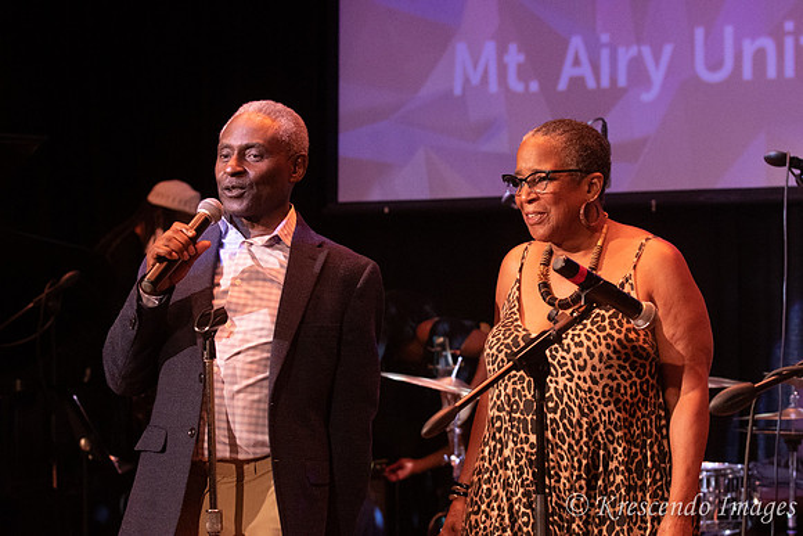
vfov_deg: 13.0
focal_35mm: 105
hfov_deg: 19.5
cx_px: 402
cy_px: 268
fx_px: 2343
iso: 3200
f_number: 4
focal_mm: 70
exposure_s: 1/250
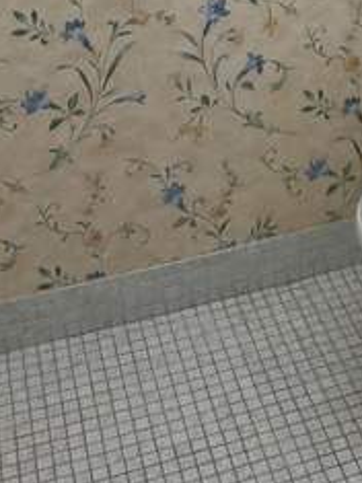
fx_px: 1103
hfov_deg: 18.3
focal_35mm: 79
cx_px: 346
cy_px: -173
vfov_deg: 21.9
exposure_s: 1/120
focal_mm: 3
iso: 40
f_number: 1.8
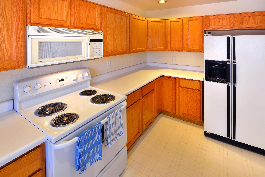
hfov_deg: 96.7
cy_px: 88
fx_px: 118
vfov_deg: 73.8
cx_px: 132
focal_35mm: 16
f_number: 13
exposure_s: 1/1.6
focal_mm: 16
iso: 100
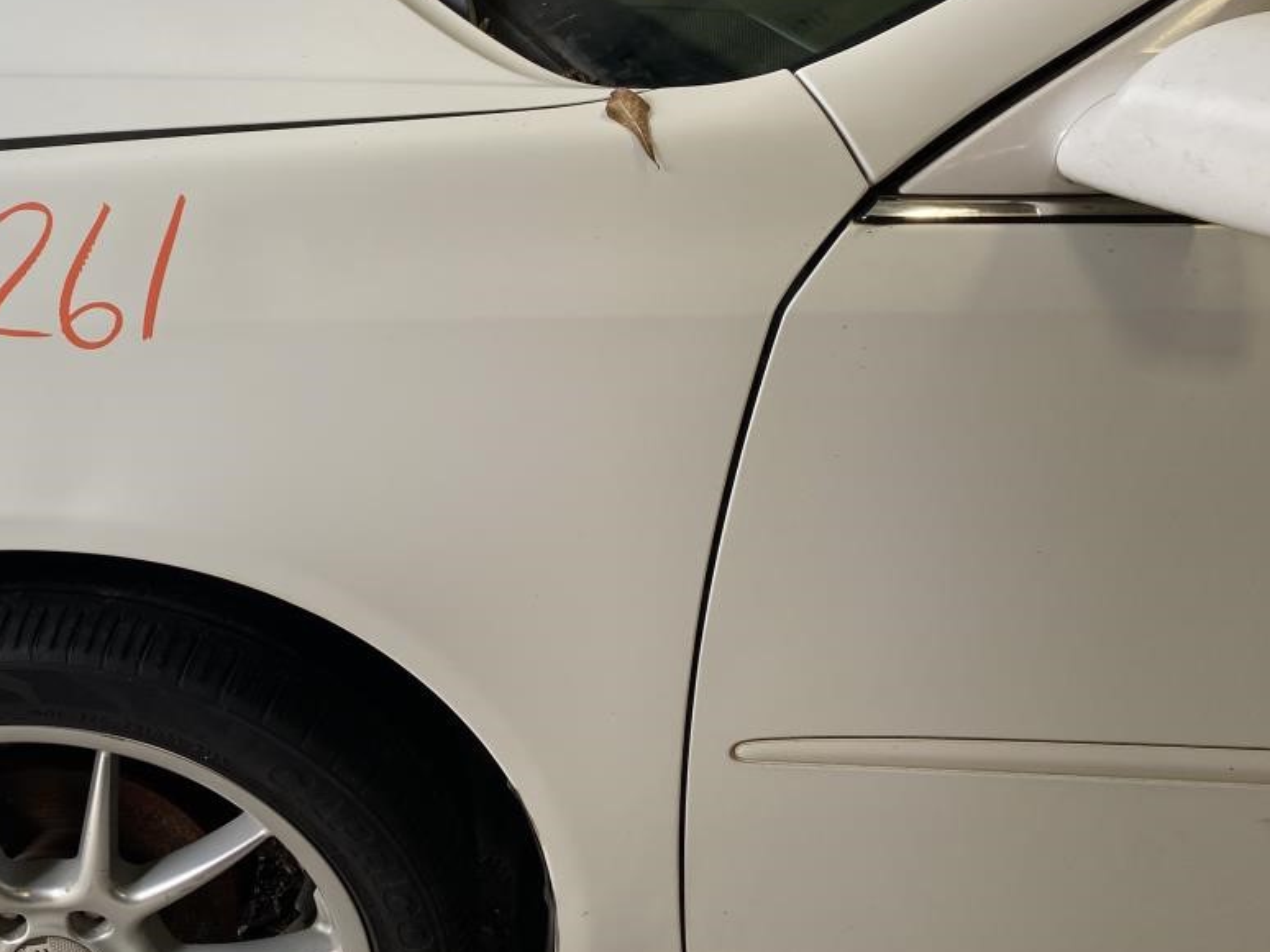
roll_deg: -3.0
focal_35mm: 43
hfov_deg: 41.6
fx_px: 1577
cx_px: 223
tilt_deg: -26.9
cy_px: 397
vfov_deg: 33.5
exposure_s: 1/121
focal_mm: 4.25
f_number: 1.8
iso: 32
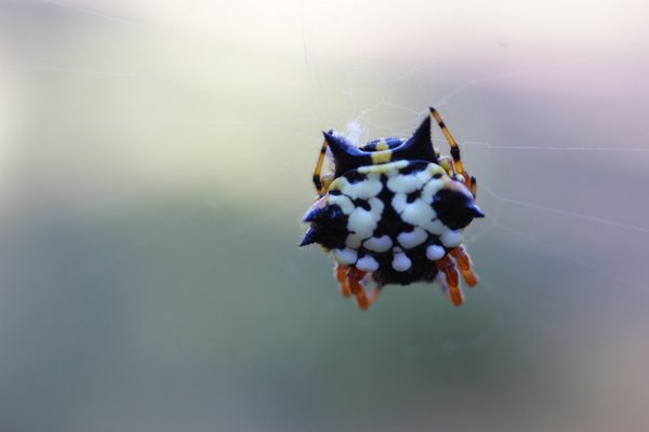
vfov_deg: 18.2
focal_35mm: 75
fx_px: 1352
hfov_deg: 27.0
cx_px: 324
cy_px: 216
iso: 400
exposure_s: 1/50
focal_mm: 50
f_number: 5
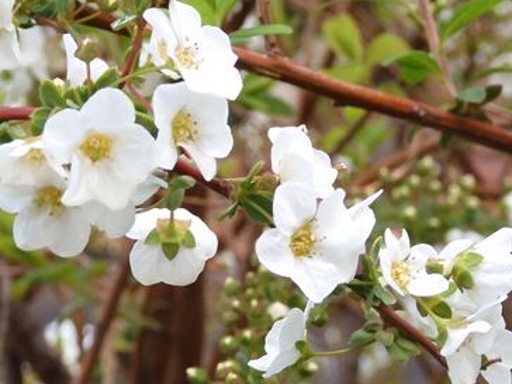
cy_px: 152
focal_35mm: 74
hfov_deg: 26.3
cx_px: 222
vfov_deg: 19.9
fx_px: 1095
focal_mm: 8.9
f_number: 4
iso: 100
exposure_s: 1/100
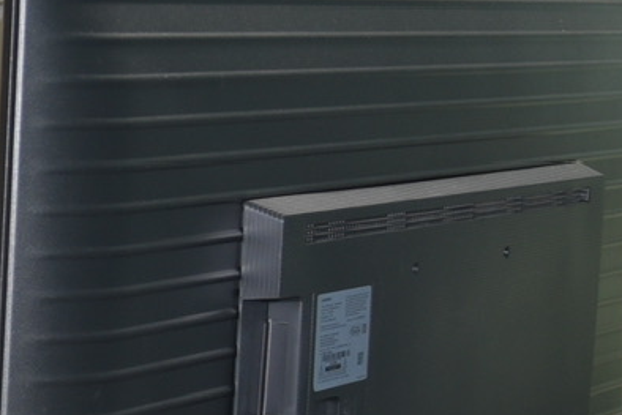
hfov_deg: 12.3
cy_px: 144
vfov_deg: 9.8
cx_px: -755
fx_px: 2420
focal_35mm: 140
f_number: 4
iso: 320
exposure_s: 1/60
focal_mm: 24
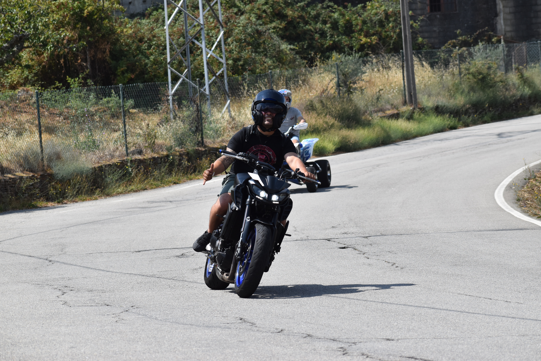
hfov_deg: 13.4
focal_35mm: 153
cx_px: 270
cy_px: 180
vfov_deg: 9.0
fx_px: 2299
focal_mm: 102
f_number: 6.3
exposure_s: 1/1600
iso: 400
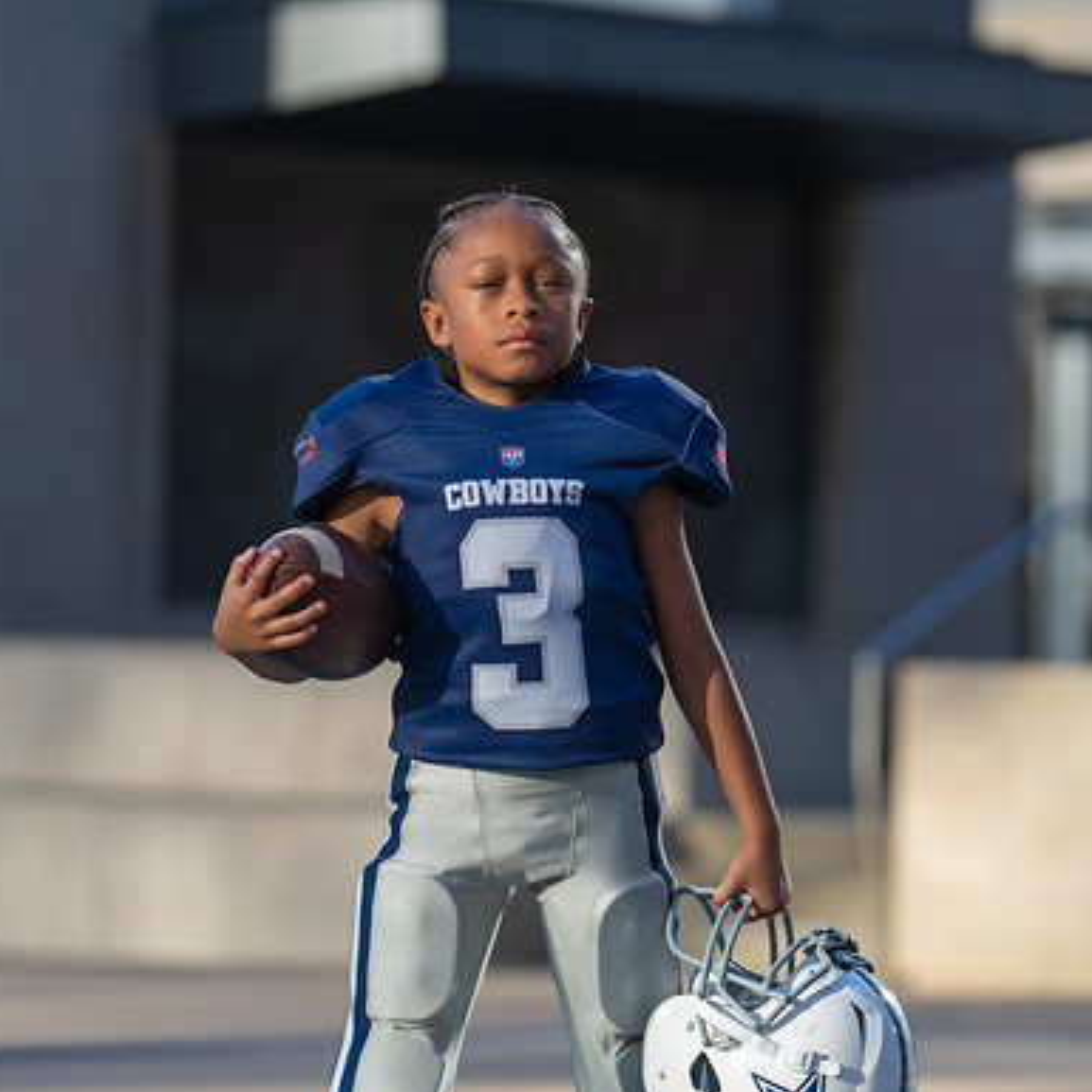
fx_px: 7031
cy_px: 508
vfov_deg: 8.9
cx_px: 548
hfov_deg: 8.9
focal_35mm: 197
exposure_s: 1/800
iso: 100
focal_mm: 140
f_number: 2.8
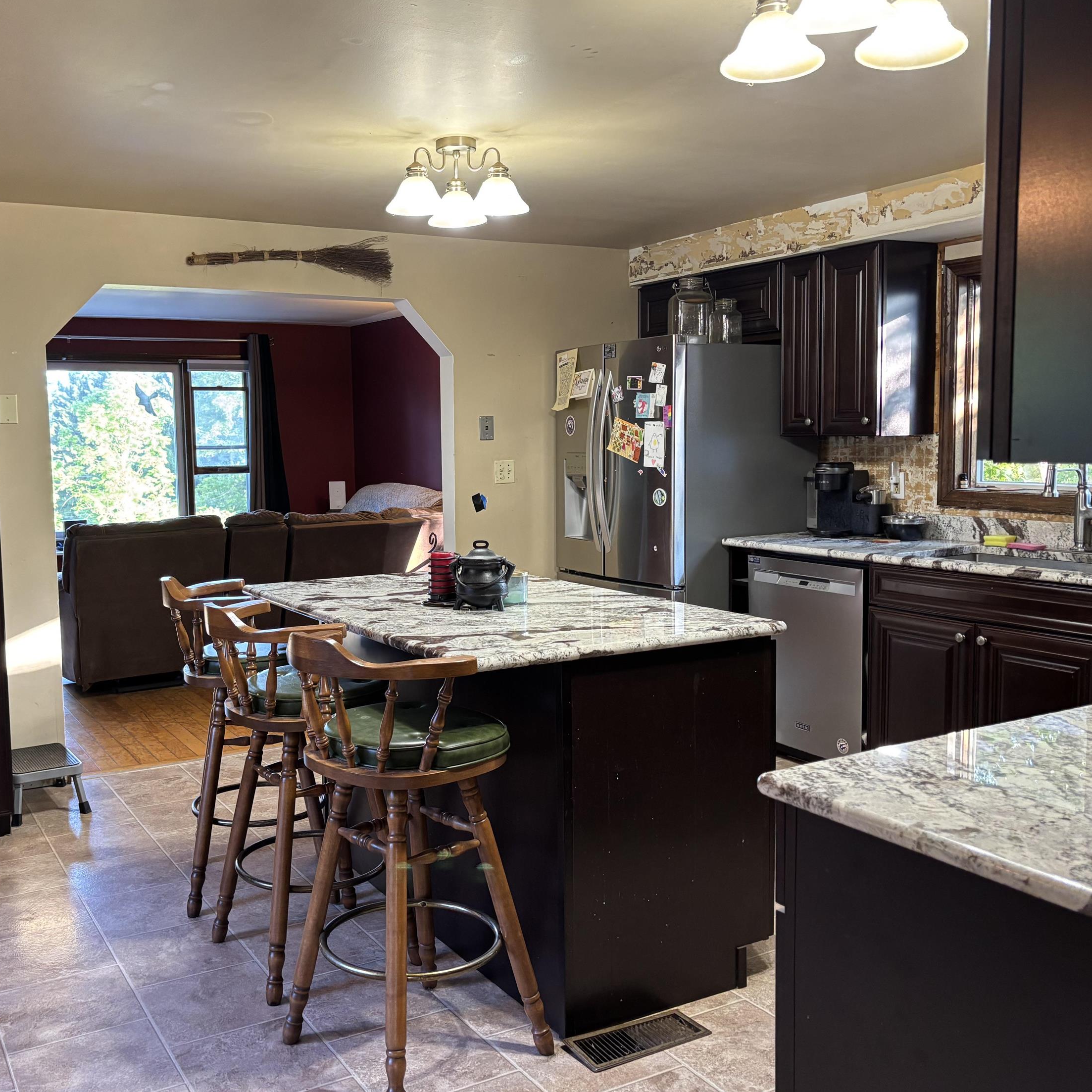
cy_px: 535
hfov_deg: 50.8
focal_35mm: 32
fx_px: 1142
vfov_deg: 51.1
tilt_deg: -5.8
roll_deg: +0.1
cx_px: 445
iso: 250
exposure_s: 1/60
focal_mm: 5.96
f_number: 1.6
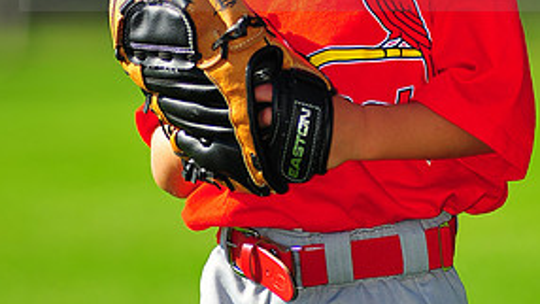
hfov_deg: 5.6
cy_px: -49
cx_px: 357
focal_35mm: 382
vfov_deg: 3.2
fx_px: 5471
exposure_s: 1/1600
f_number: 3.5
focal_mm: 180
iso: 200
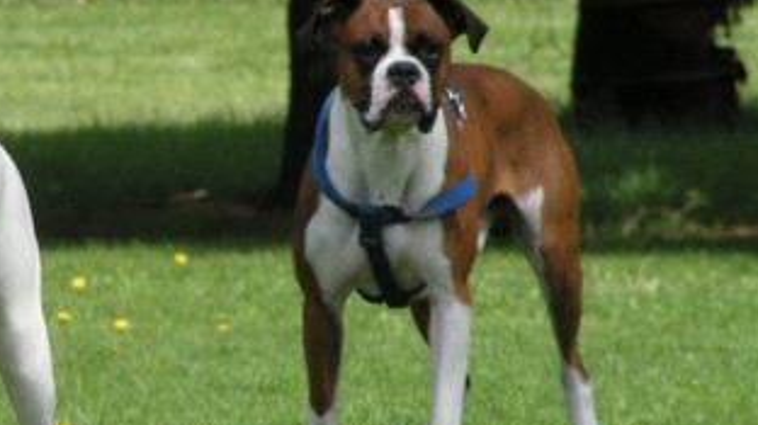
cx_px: 194
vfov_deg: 1.4
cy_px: 151
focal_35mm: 850
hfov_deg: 2.5
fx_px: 17073
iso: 50
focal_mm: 58
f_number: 5
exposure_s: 1/640
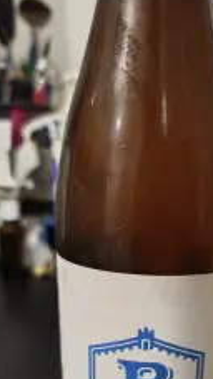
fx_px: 442
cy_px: 296
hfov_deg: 26.8
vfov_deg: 44.5
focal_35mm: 44
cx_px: 151
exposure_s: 1/25
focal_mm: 5.35
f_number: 1.7
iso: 1600
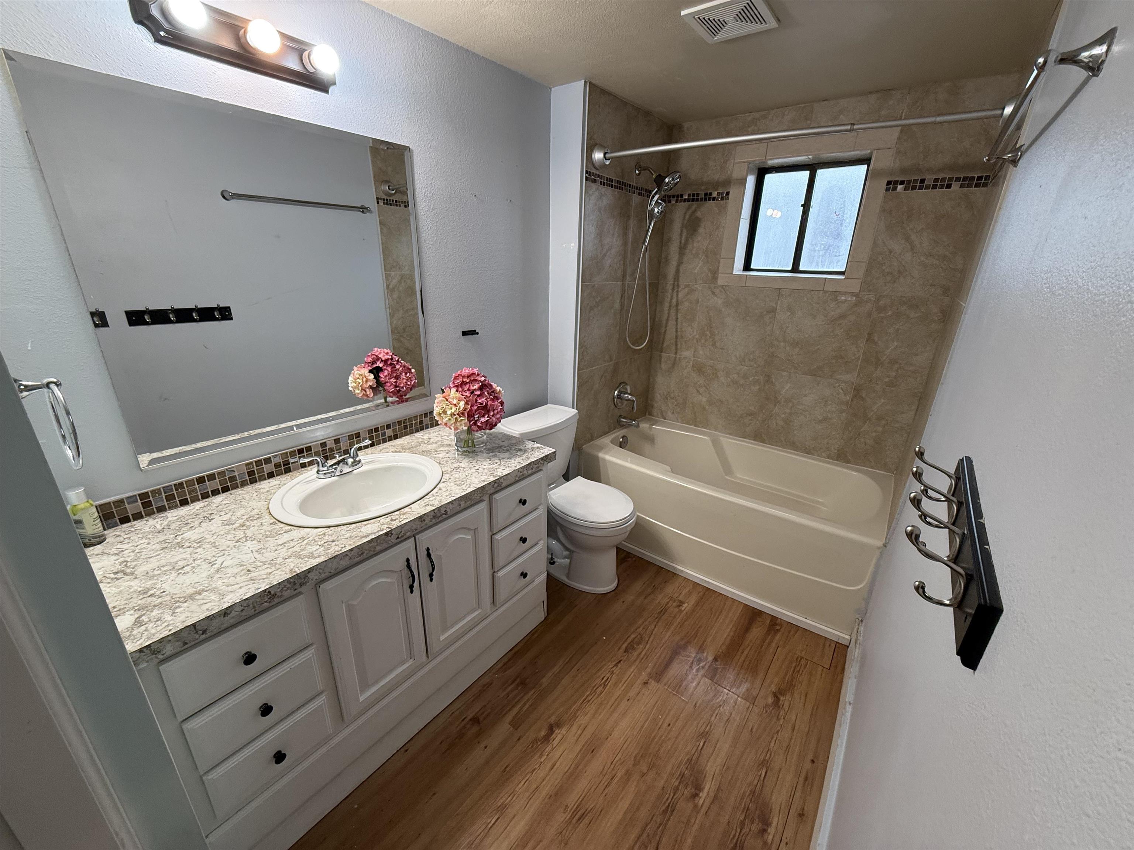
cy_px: 425
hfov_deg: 102.1
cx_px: 567
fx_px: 459
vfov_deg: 85.7
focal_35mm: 14
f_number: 2.2
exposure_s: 1/120
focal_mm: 2.22
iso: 200
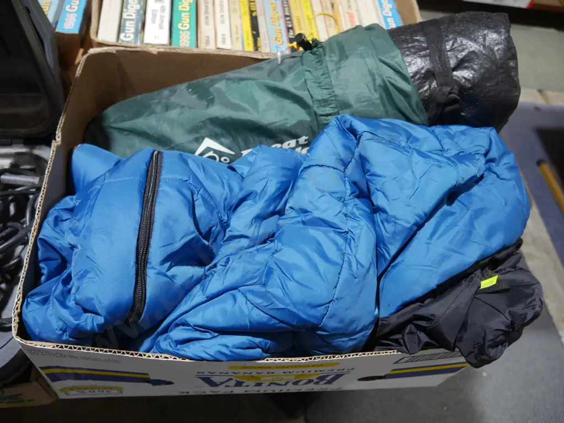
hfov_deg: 63.4
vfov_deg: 49.7
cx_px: 282
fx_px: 456
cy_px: 212
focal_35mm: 28
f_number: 3.5
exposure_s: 1/60
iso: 400
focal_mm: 14
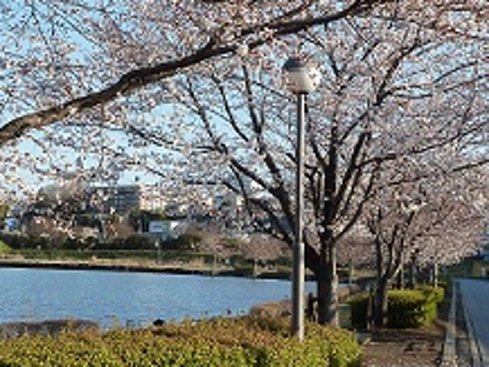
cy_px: 59
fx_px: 933
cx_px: 241
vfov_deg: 21.9
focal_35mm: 66
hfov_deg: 29.4
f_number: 4
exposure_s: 1/320
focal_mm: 5.3
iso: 125
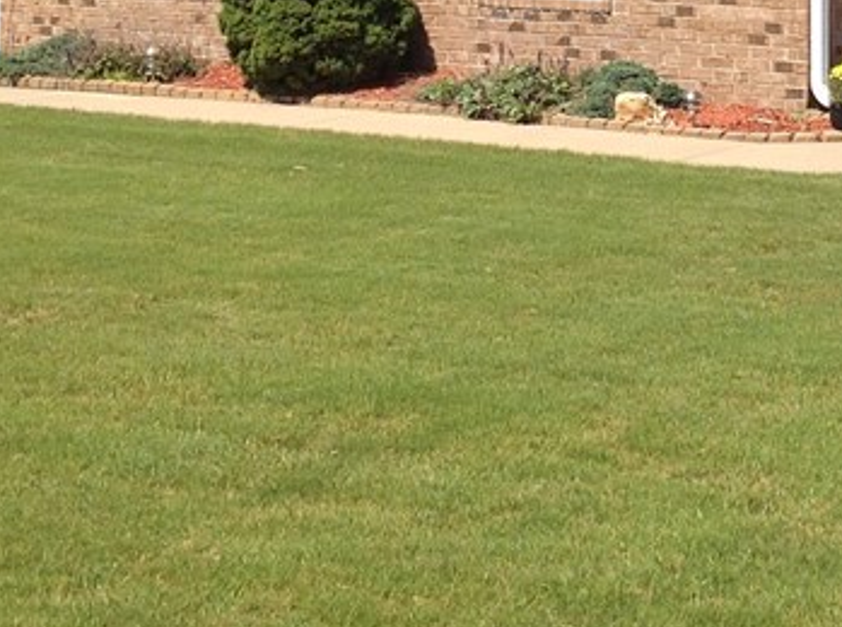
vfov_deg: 13.6
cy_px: -246
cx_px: 649
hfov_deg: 19.0
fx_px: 2499
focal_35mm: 103
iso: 50
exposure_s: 1/2016
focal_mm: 4.28
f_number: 2.4
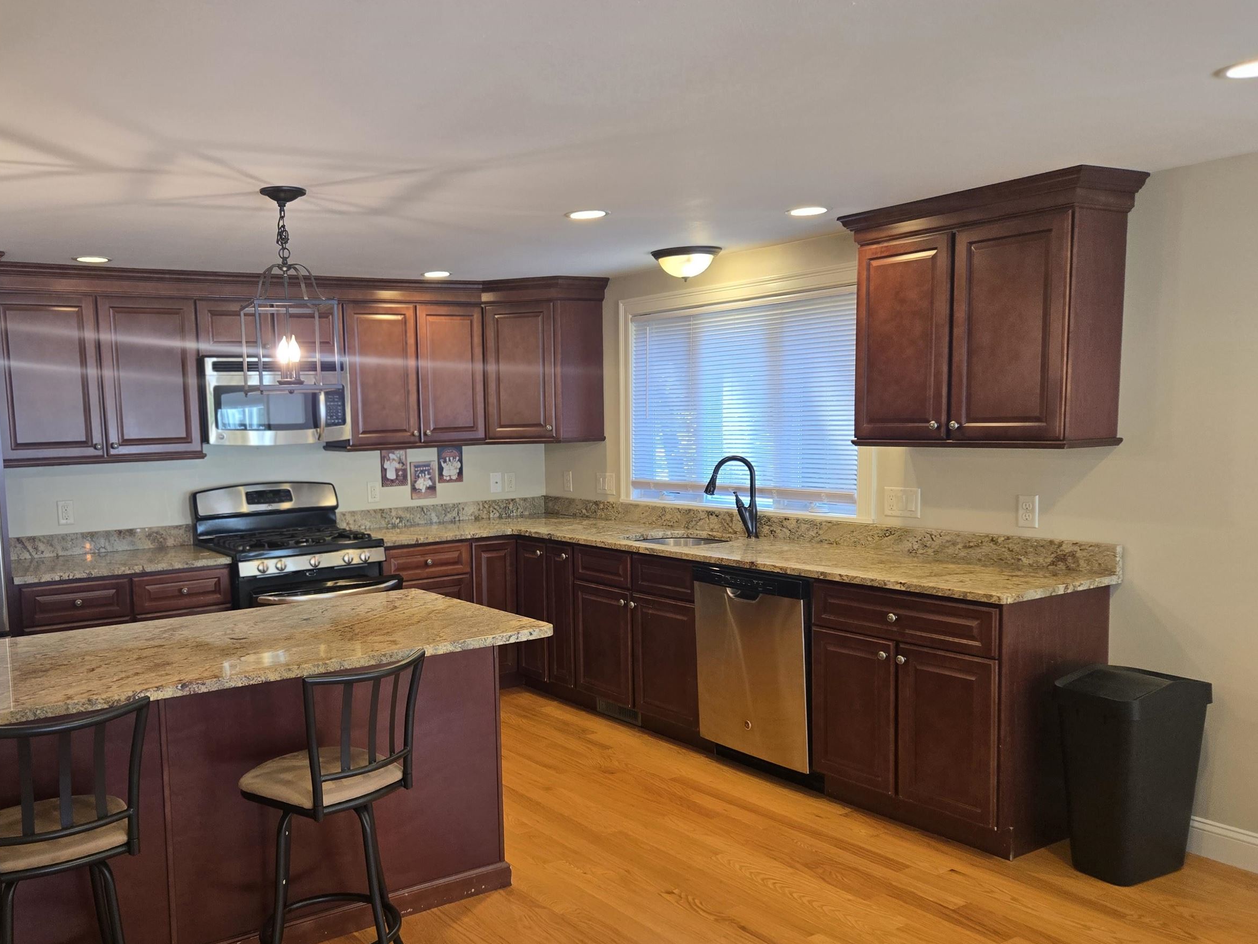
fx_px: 1090
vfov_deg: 46.6
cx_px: 463
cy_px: 555
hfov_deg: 59.1
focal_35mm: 30
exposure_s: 1/120
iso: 125
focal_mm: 5.4
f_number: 1.8
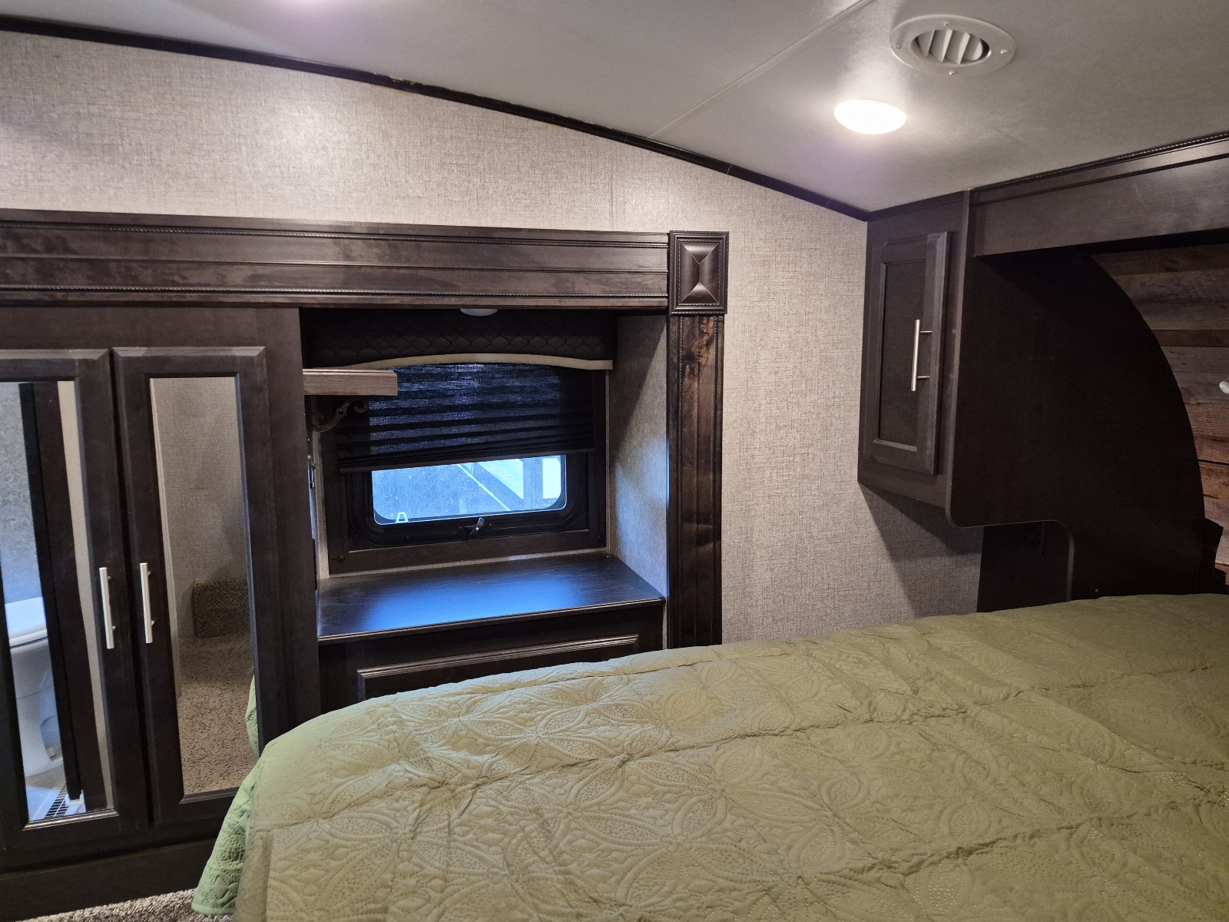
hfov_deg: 73.9
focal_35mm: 23
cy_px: 461
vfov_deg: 58.9
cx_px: 614
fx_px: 817
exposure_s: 1/120
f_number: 1.8
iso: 800
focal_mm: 5.4
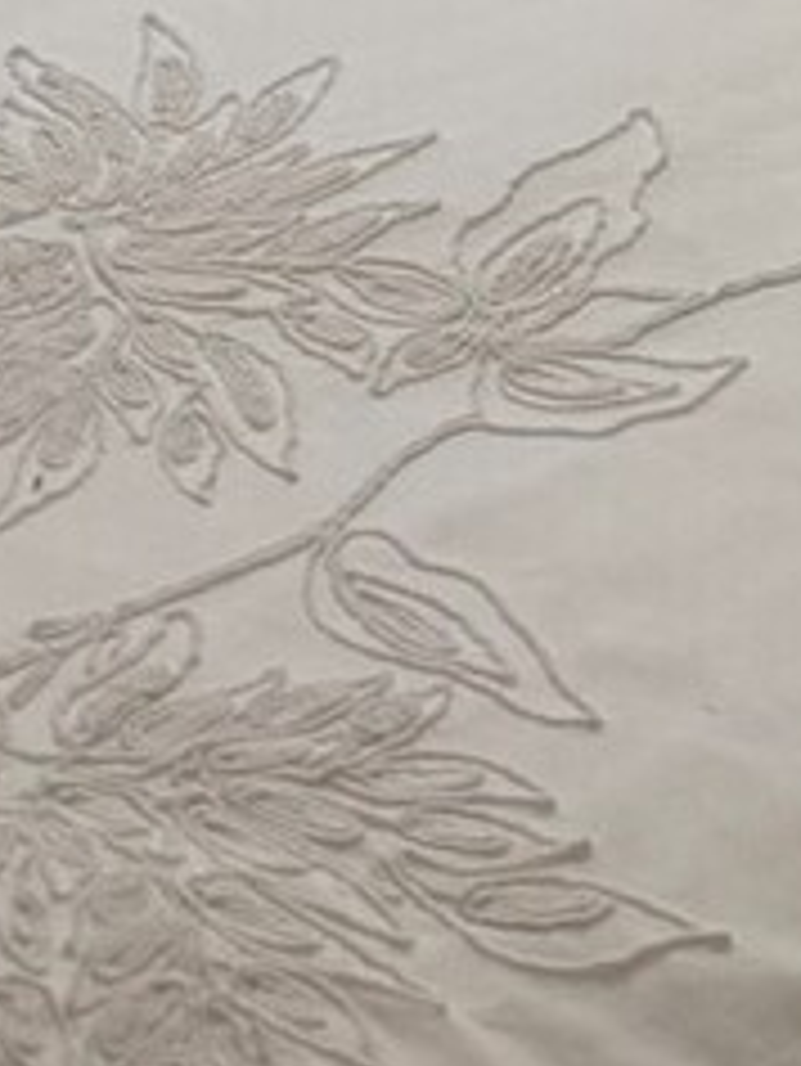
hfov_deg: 10.0
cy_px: -1876
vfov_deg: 10.5
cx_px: 922
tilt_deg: -8.1
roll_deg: -0.3
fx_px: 4500
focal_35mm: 146
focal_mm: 6.76
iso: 160
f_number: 1.78
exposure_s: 1/120
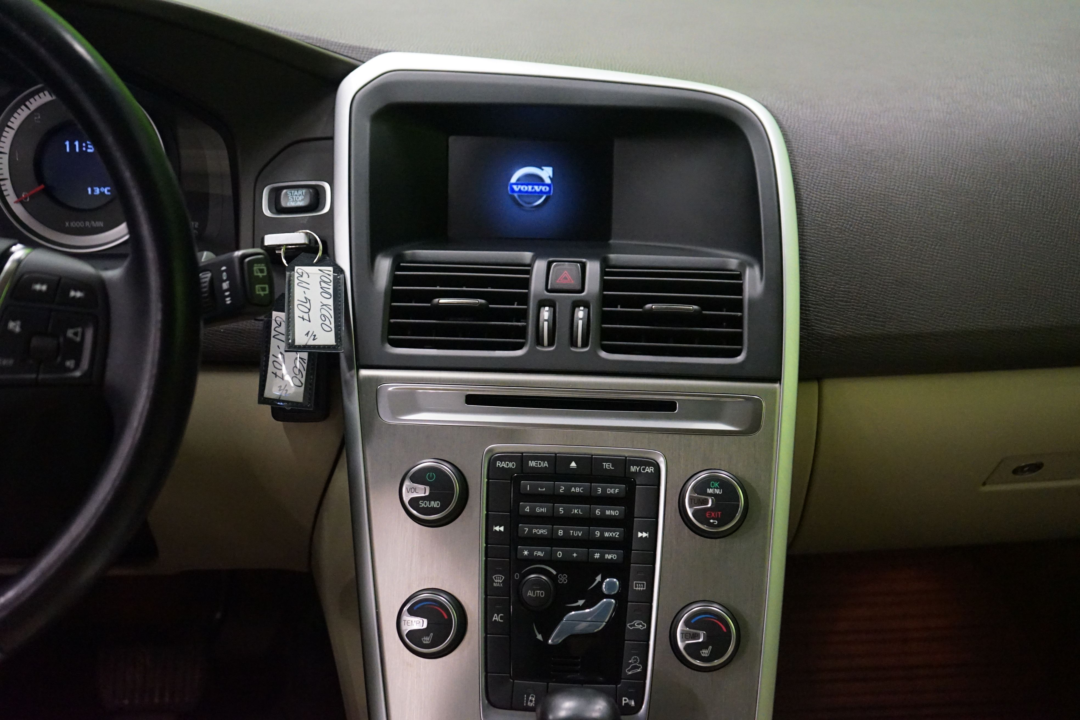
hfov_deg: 44.5
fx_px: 1320
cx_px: 540
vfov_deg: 30.5
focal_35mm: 44
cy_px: 360
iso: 6400
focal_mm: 44
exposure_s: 1/50
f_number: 4.5
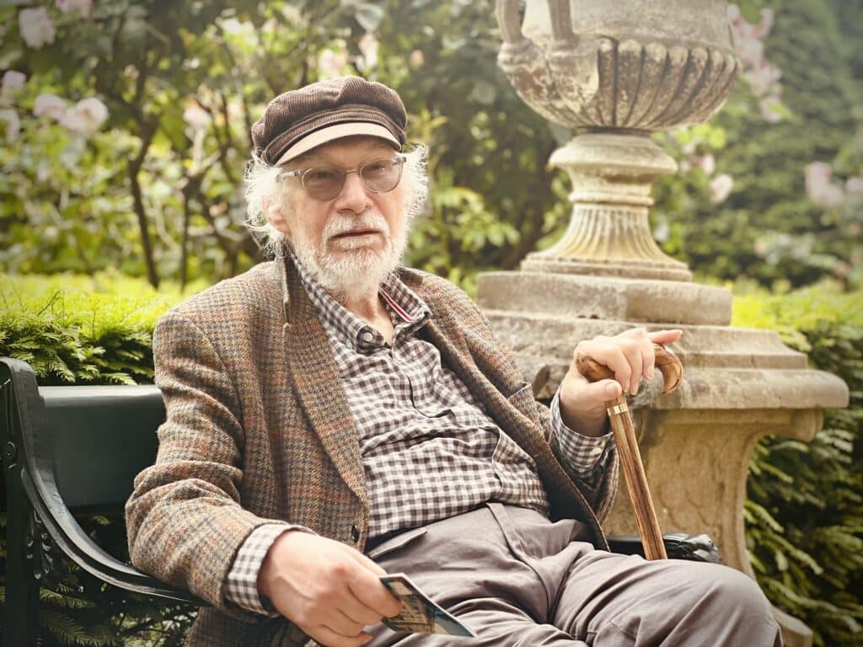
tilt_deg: -2.2
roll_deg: -2.4
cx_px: 432
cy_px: 324
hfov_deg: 25.3
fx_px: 1920
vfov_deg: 19.1
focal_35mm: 77
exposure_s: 1/121
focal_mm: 9
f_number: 2.8
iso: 50
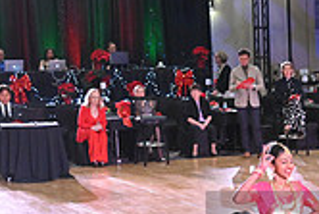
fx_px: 1055
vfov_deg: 11.4
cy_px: 242
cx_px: 415
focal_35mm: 119
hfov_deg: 16.3
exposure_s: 1/400
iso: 3200
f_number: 4.5
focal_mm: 34
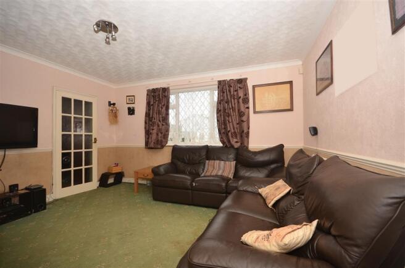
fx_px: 168
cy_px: 134
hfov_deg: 100.5
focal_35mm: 15
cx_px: 202
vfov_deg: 77.0
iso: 200
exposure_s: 1/200
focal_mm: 10
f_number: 7.1
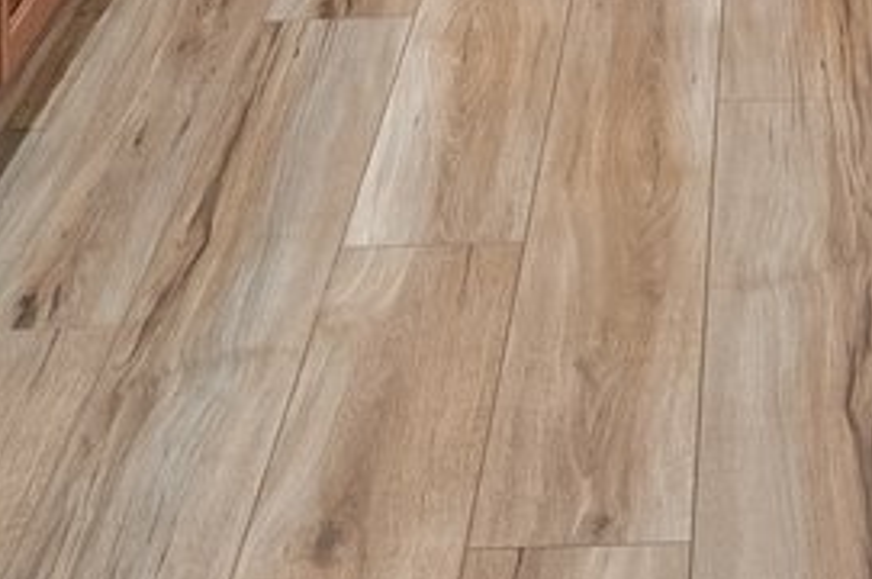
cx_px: 872
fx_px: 2927
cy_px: -1066
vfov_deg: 9.3
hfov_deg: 16.6
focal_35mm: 121
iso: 200
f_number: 8
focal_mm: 16
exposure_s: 1/8
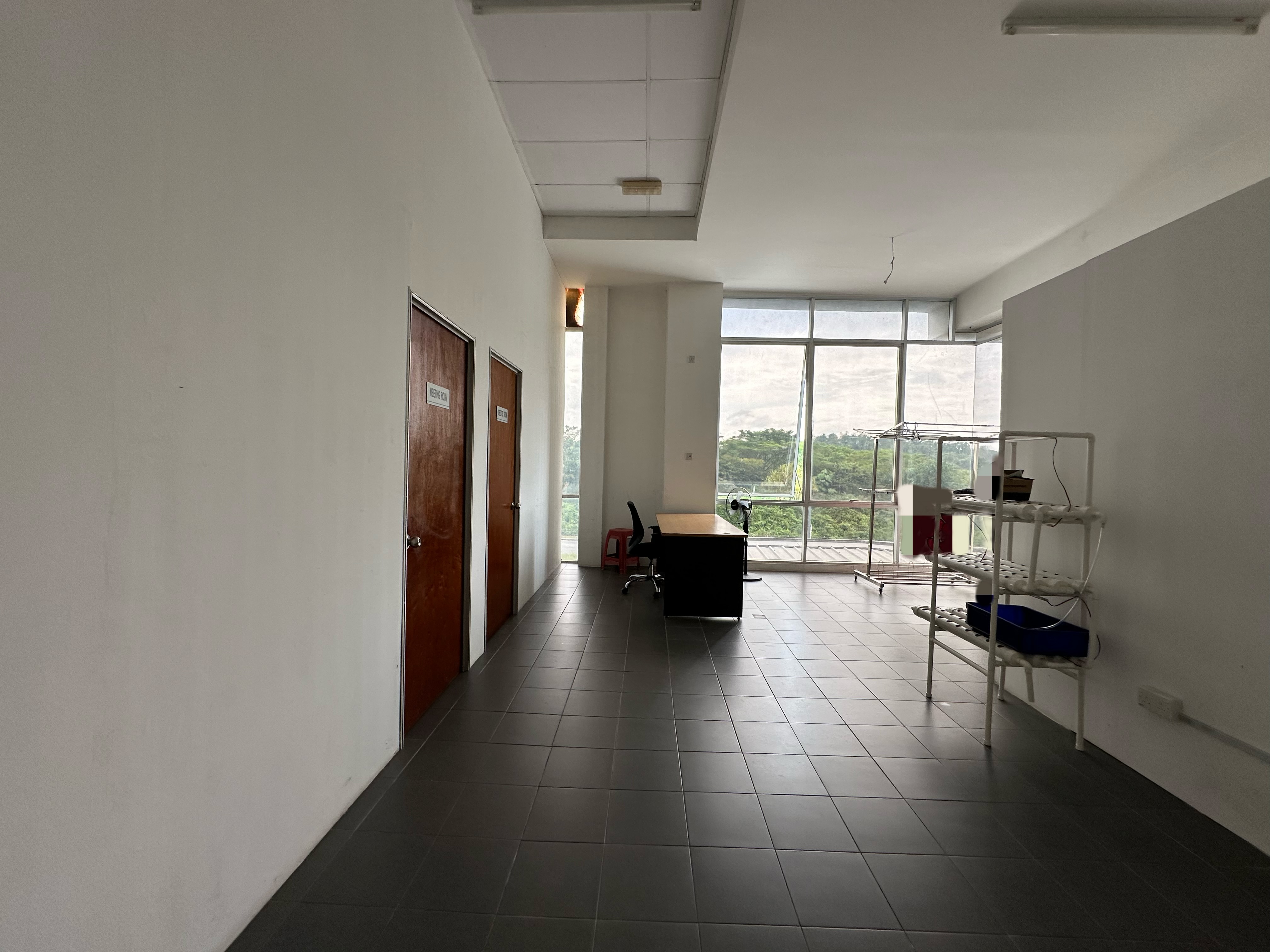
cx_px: 635
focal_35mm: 14
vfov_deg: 85.7
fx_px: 514
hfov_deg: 102.1
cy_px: 476
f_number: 2.2
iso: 80
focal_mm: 2.22
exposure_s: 1/99
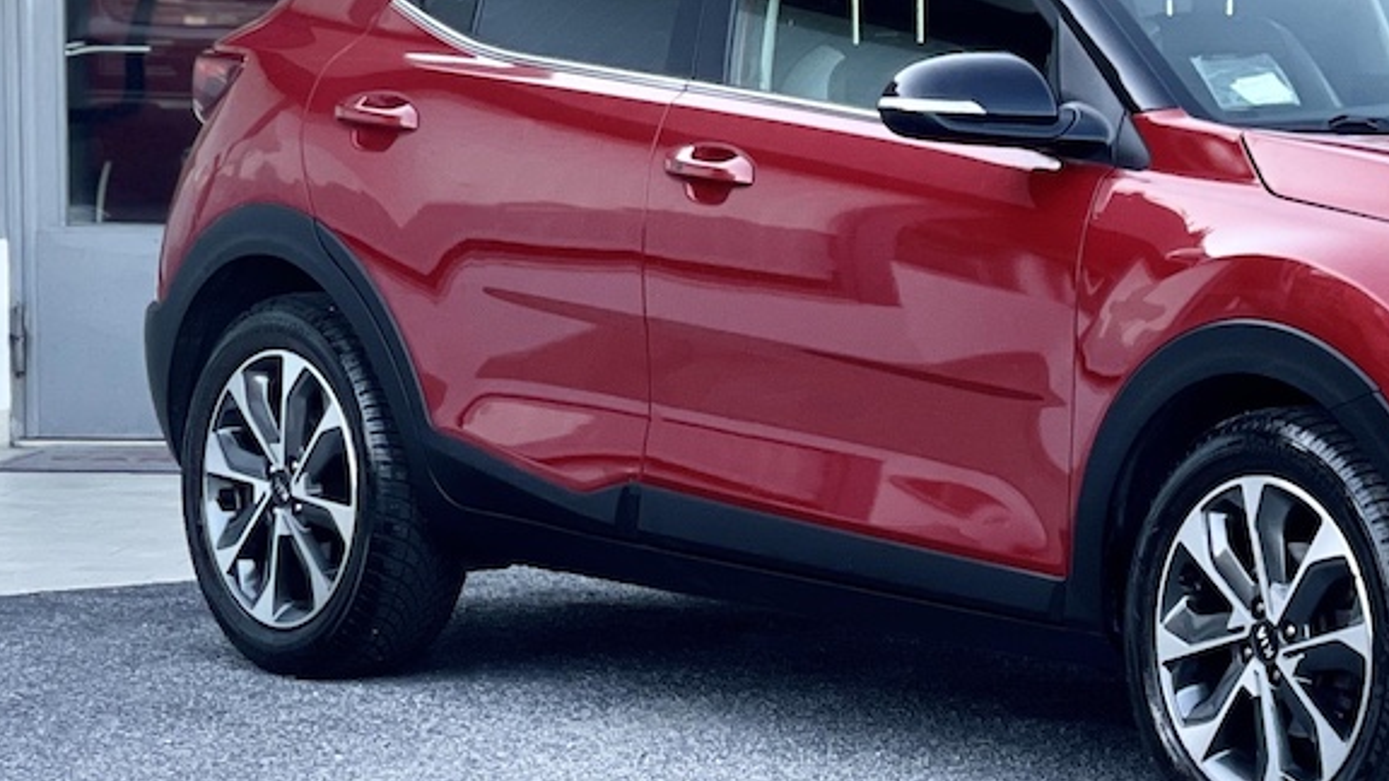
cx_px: 1221
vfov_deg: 8.0
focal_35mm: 151
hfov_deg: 14.1
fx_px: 5561
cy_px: 312
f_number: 2.2
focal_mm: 7.5
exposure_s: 1/121
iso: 50
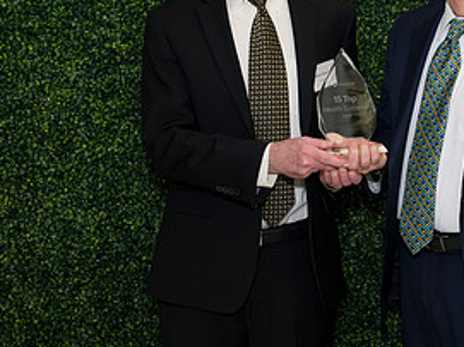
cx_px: 399
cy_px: 66
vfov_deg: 20.2
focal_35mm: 72
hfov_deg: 26.3
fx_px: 965
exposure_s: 1/160
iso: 400
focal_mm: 35
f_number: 5
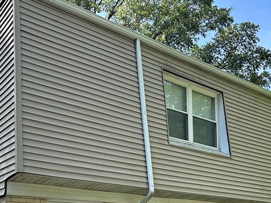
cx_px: 179
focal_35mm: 49
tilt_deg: +5.6
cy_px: 200
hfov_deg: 38.5
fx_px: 383
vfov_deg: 28.0
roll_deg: +1.1
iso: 80
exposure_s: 1/822
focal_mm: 6.86
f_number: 1.78
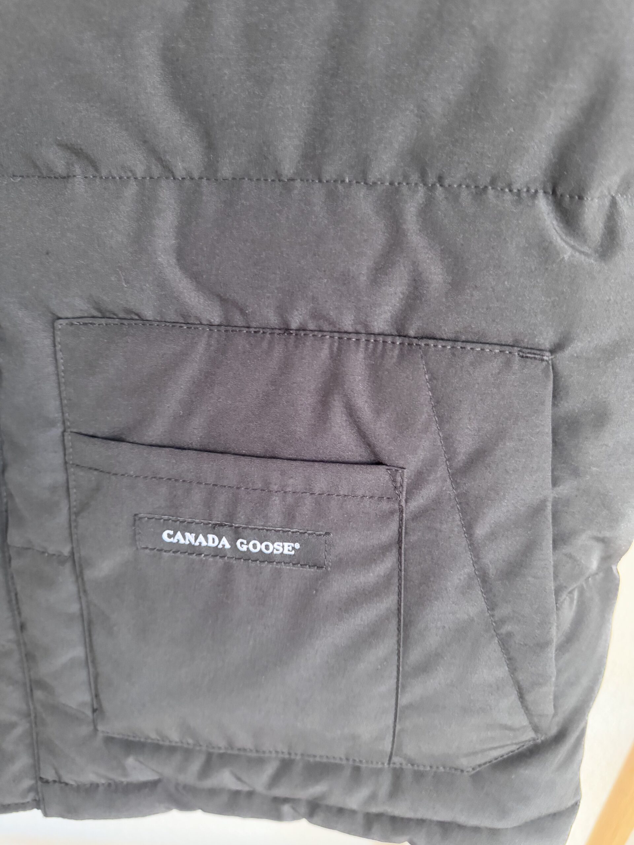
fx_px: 586
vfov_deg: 71.6
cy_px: 422
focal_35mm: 24
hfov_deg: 56.8
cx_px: 317
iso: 800
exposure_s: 1/53
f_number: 1.78
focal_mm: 6.76
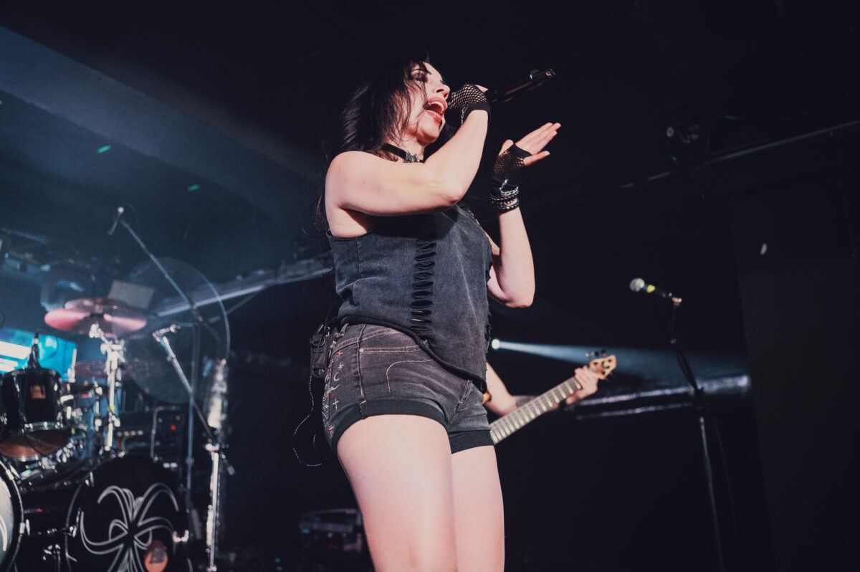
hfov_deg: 54.5
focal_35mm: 35
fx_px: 835
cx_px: 430
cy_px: 286
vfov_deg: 37.8
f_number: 2.8
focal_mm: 35
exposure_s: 1/400
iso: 4000
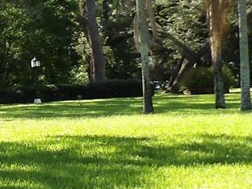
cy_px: 114
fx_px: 895
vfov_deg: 12.0
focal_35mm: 123
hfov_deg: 13.0
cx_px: -310
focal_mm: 4.3
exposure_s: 1/238
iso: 100
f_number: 3.2
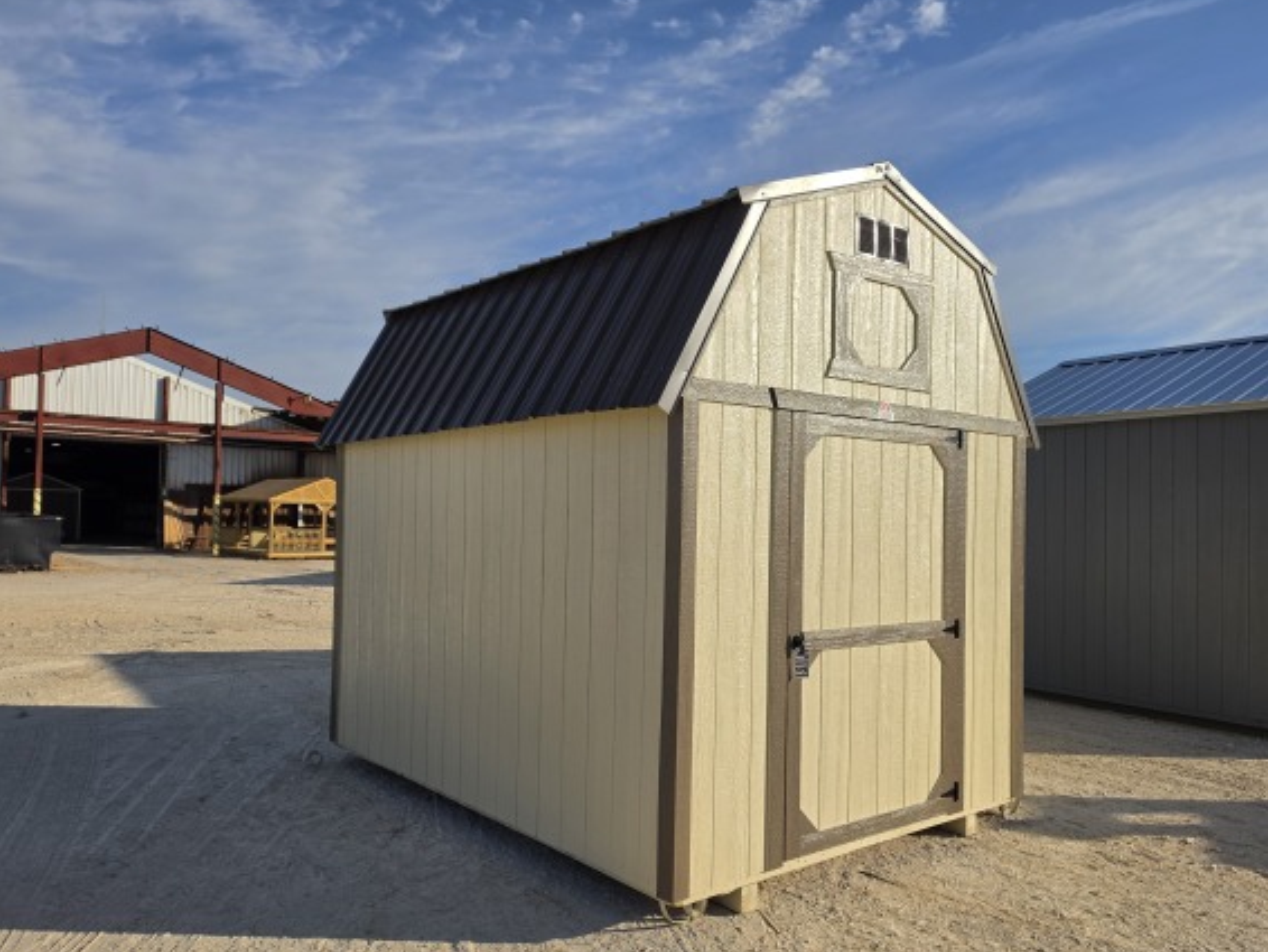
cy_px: 508
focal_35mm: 26
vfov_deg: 53.1
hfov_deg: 67.0
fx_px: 953
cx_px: 715
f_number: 1.4
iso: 40
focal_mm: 6.5
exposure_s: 1/7939
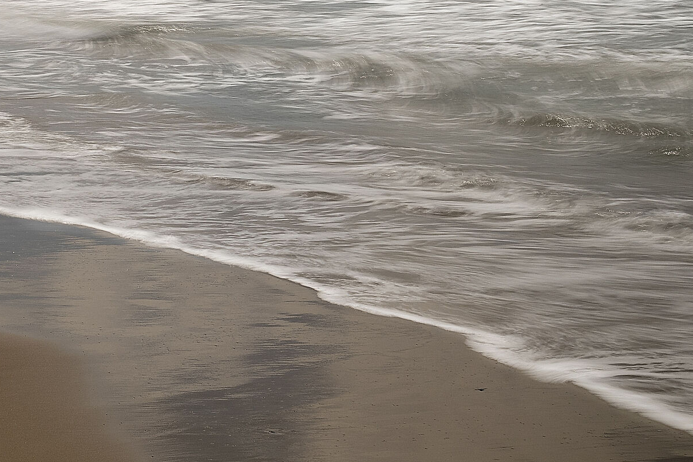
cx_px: 166
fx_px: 2175
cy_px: 172
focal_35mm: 113
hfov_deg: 18.0
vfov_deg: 12.1
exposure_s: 1/1.25
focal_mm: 38
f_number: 14
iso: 100
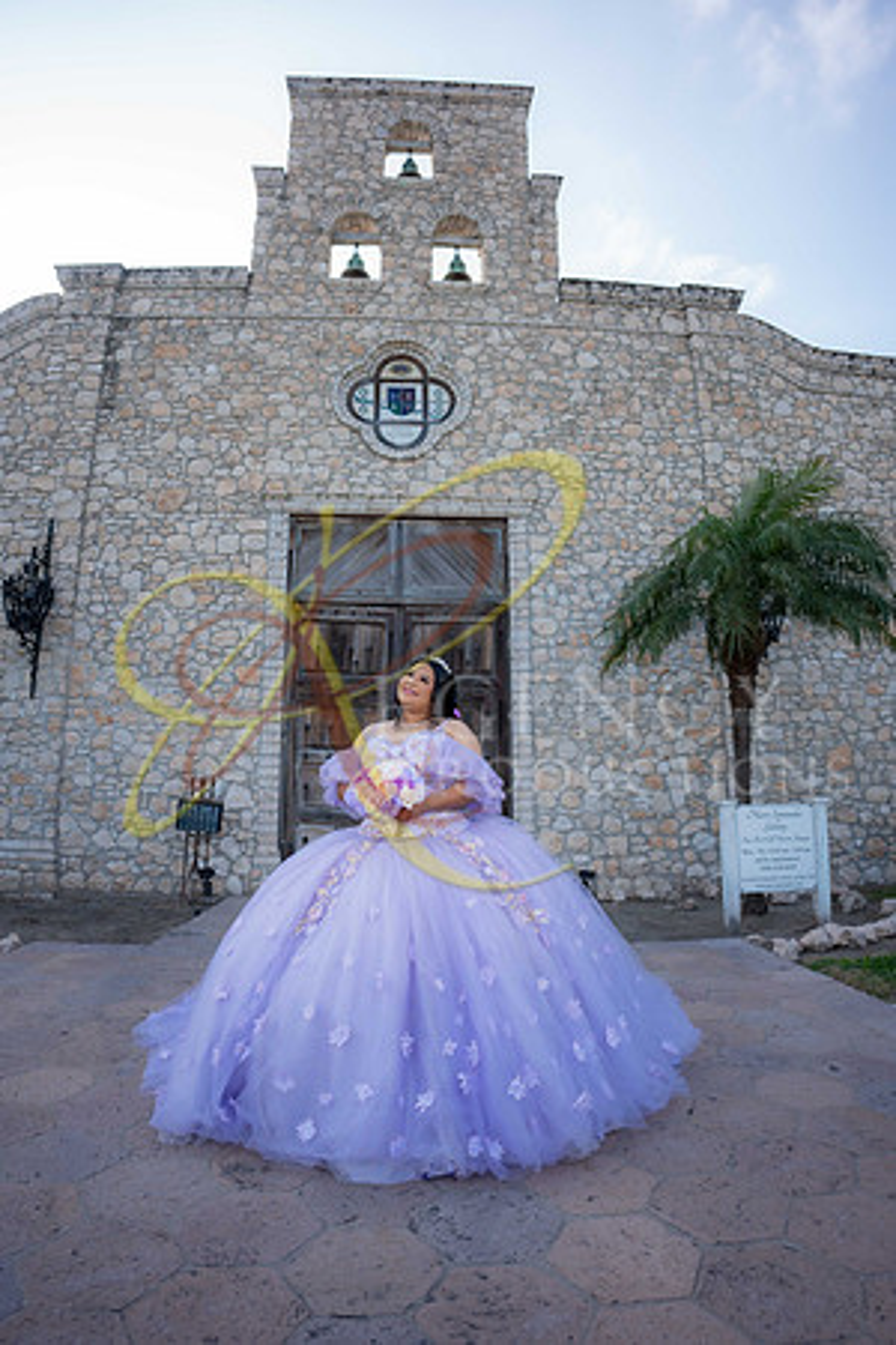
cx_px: 448
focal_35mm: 20
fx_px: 747
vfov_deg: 84.0
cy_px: 672
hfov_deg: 61.9
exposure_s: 1/800
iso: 125
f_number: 2.8
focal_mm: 20
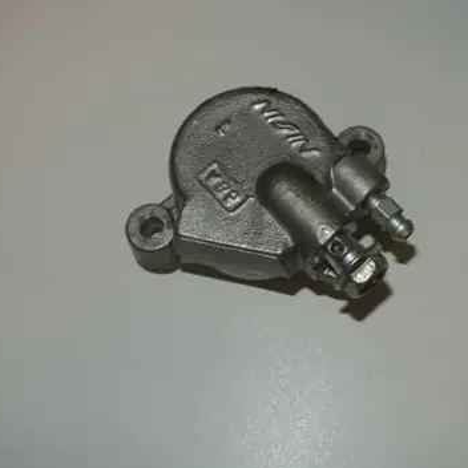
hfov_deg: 32.7
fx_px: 795
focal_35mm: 52
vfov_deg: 32.8
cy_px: 237
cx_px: 275
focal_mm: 15.1
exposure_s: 1/60
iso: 200
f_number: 4.2
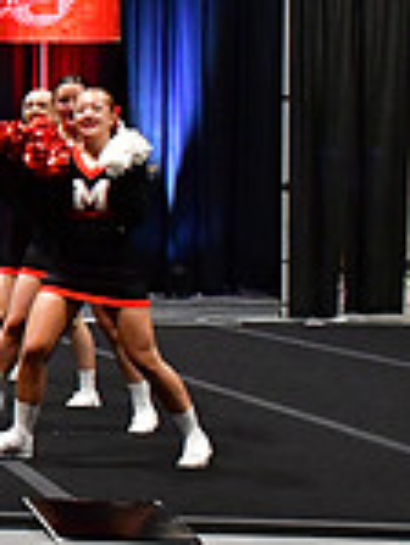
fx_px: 2129
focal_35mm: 135
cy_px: 181
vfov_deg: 14.6
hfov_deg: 9.7
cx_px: -589
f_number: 4
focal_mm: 24
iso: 4000
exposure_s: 1/400
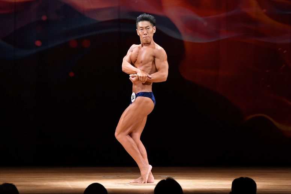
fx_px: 2060
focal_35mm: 255
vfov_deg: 5.4
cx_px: 146
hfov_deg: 8.1
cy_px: 97
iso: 4000
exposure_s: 1/400
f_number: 5.6
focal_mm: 170
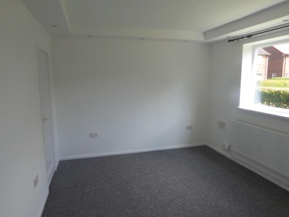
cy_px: 108
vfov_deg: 56.8
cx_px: 144
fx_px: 200
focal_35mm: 24
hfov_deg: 71.6
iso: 200
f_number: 5.6
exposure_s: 1/60
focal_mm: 4.3
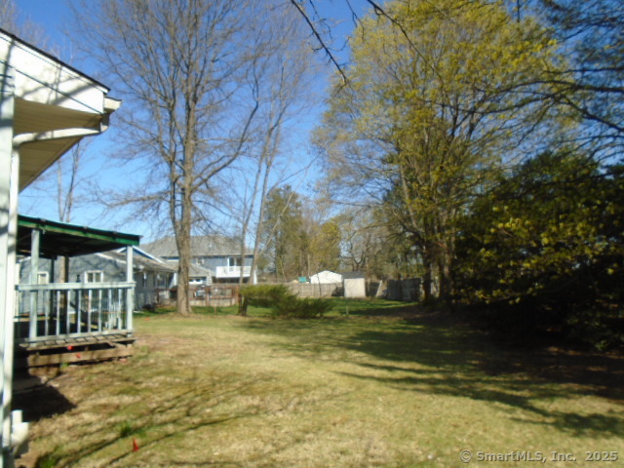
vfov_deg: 53.1
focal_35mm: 26
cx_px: 312
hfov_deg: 67.3
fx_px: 469
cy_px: 234
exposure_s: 1/800
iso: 100
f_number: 3.2
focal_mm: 4.6
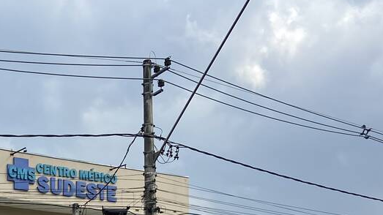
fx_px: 792
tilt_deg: +1.8
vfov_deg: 14.0
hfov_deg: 24.9
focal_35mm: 78
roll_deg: +0.7
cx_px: -61
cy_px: 366
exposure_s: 1/2222
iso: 32
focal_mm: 4.25
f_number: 1.8
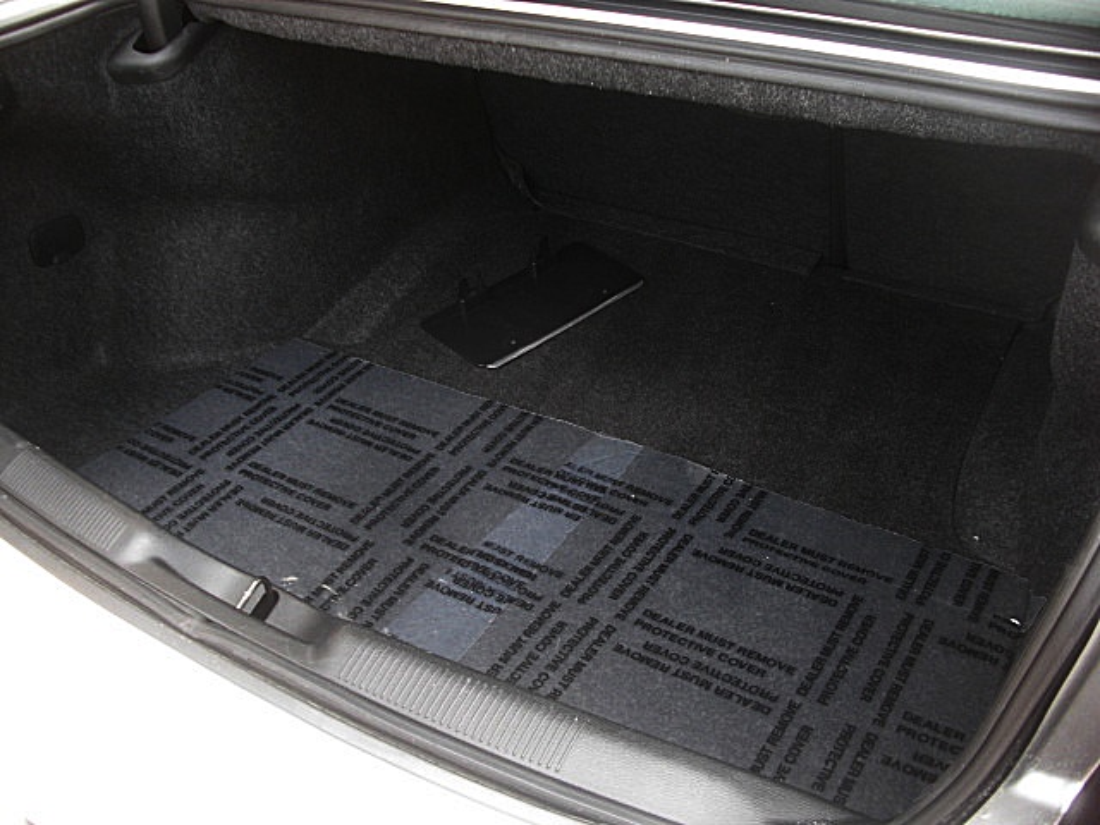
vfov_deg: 39.7
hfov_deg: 51.4
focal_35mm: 36
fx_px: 1144
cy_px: 412
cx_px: 550
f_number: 2.8
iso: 100
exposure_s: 1/80
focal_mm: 6.3
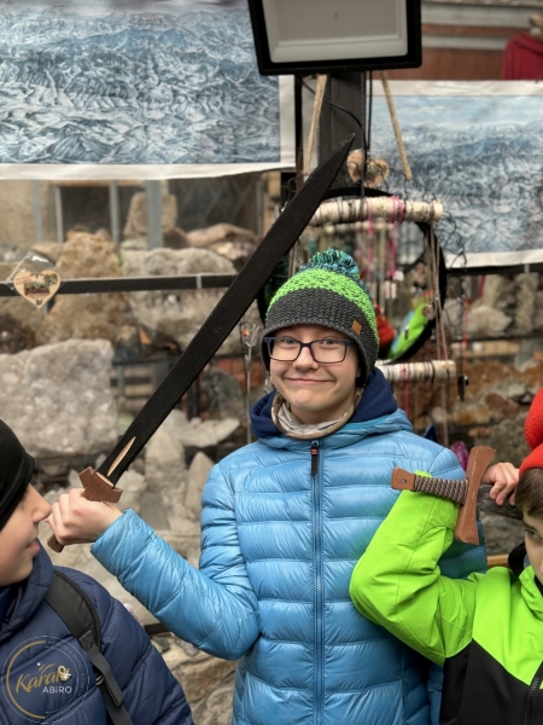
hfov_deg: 30.3
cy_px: 362
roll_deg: +1.1
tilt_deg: -8.5
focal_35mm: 48
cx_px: 272
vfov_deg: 39.7
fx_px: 1004
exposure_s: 1/50
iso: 80
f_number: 1.78
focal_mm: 6.86
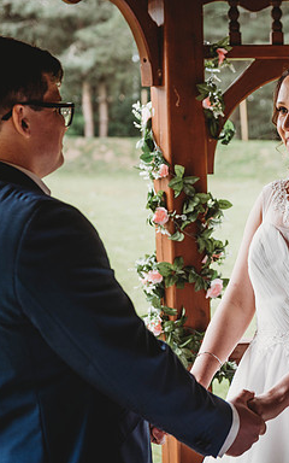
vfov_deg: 25.8
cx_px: 275
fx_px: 1008
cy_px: 232
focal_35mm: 80
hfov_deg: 16.1
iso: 200
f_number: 3.5
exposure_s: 1/400
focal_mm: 52
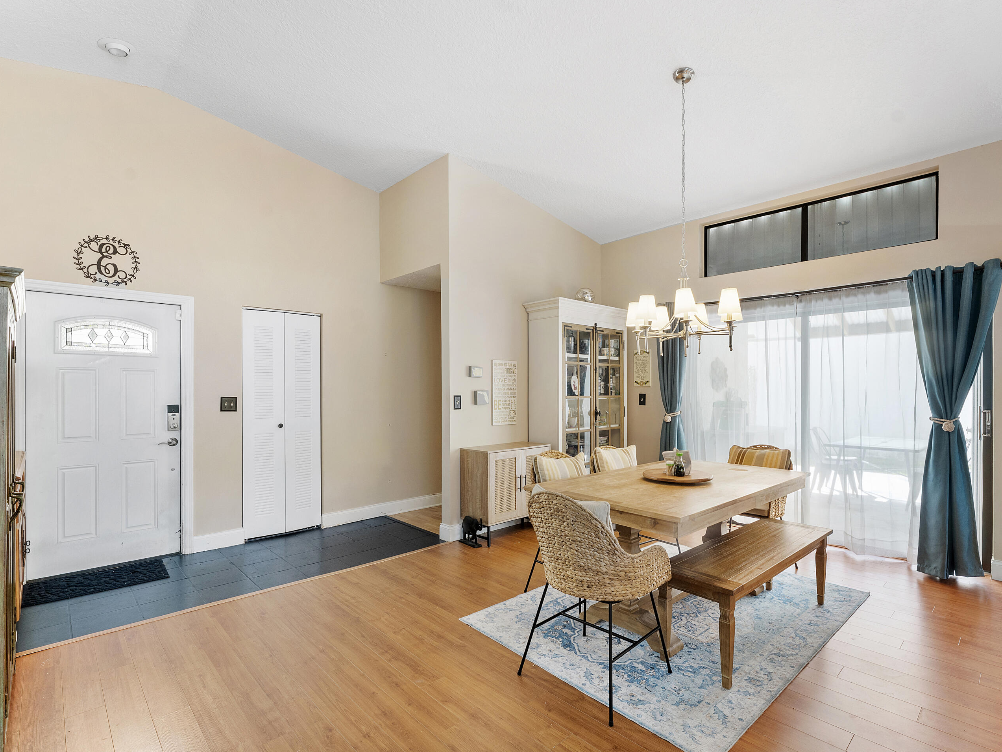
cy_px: 386
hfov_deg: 90.9
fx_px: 492
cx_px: 529
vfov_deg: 74.7
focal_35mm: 17
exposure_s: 1/10
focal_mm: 15
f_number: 8
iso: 500
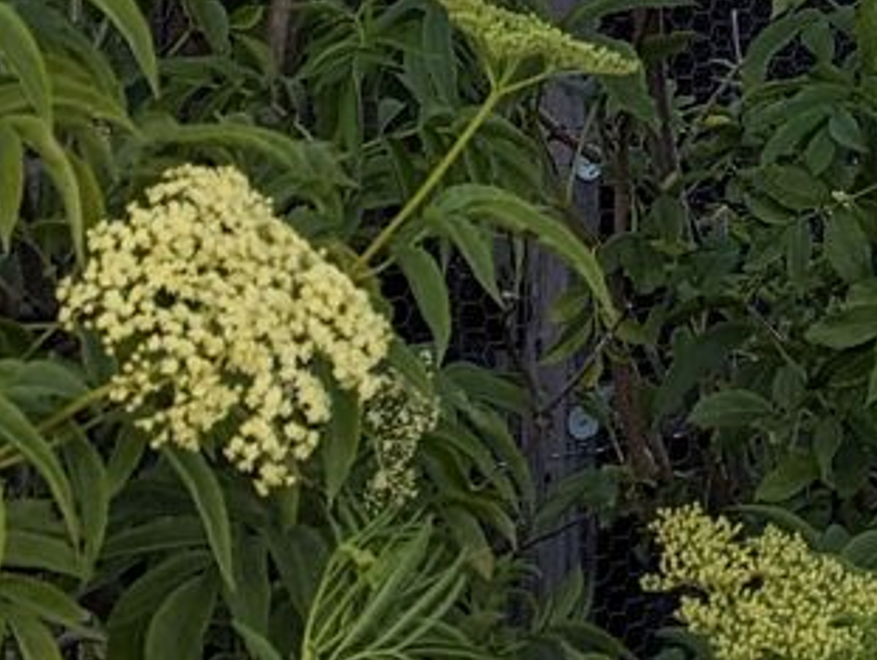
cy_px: -415
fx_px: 3754
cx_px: 1486
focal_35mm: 148
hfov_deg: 12.4
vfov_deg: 9.7
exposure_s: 1/216
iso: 52
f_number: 1.85
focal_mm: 6.81
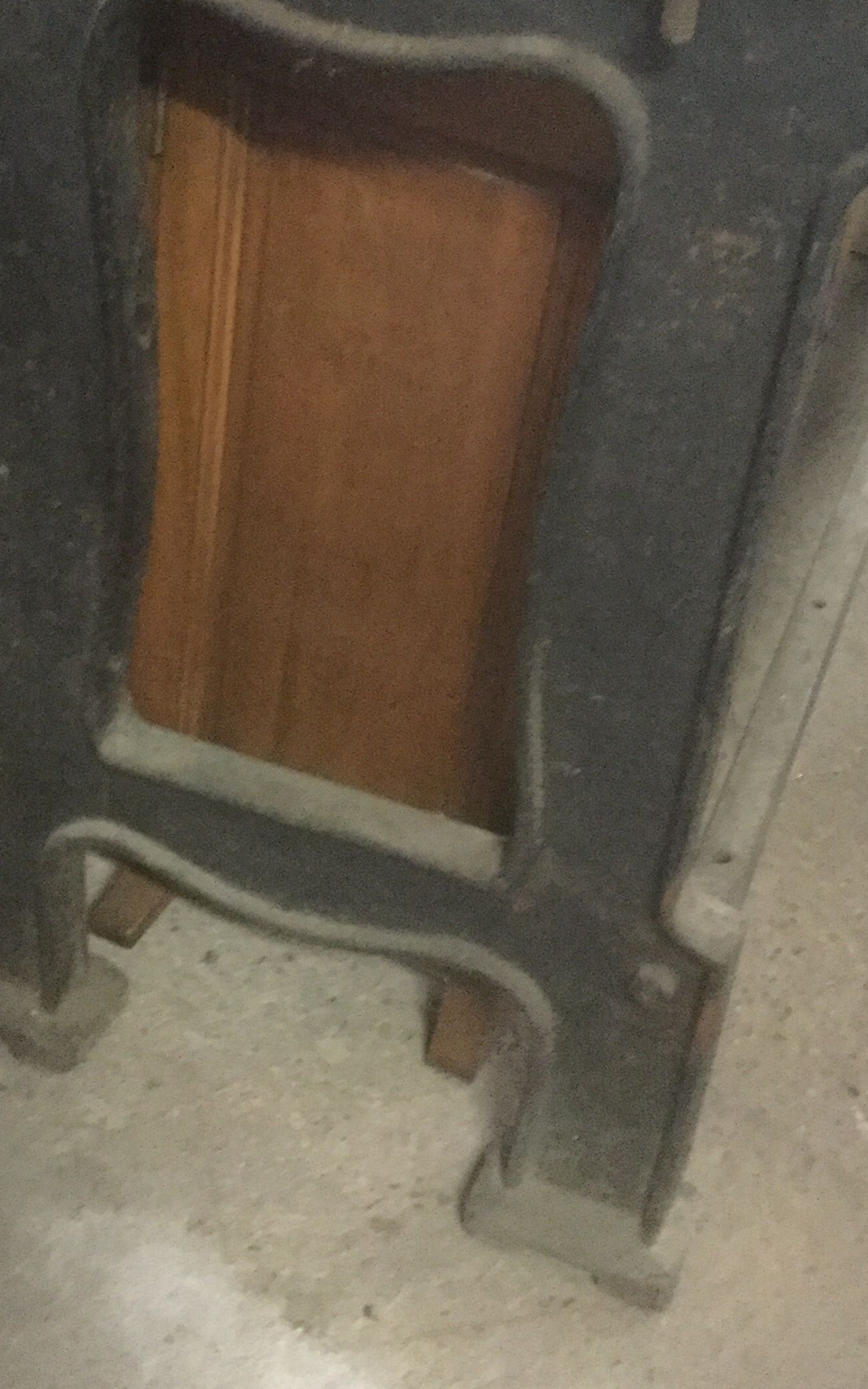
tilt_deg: -34.3
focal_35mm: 51
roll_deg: -1.9
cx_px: 410
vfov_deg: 39.4
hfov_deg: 25.3
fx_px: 1931
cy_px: 569
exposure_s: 1/17
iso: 800
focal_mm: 3.3
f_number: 2.4
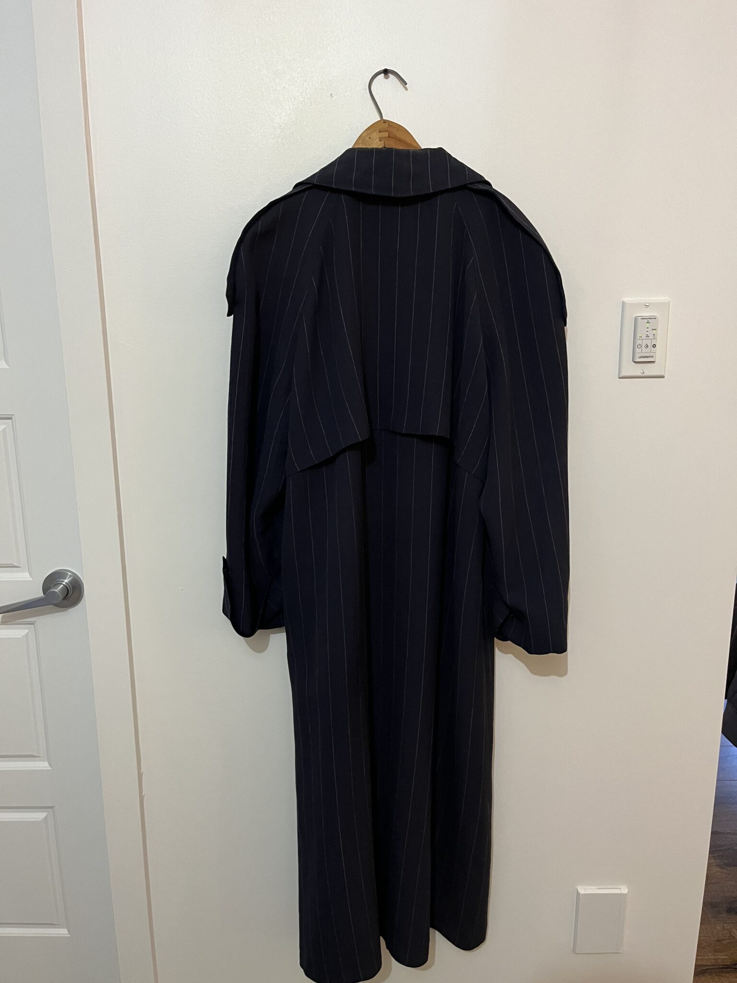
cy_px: 492
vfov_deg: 67.3
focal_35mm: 26
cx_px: 368
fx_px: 738
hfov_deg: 53.1
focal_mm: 5.1
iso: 400
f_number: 1.6
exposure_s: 1/40
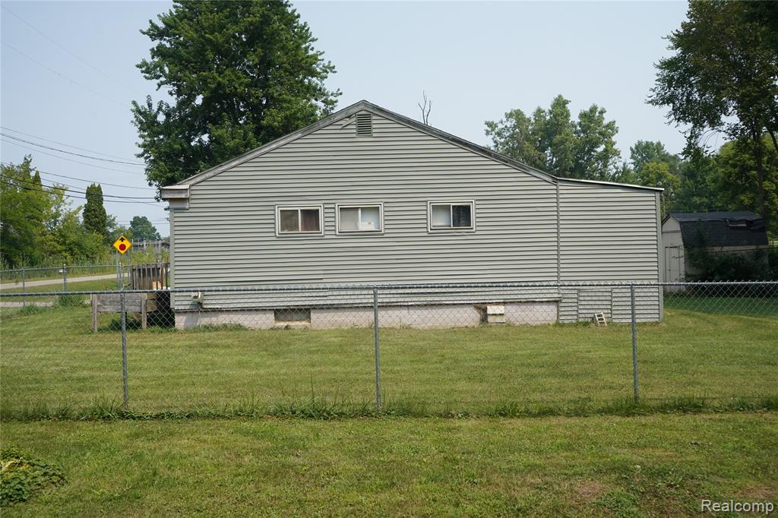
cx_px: 389
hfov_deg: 60.3
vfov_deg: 42.3
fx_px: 670
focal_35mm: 31
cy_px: 259
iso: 1000
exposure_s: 1/3200
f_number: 6.3
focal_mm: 31
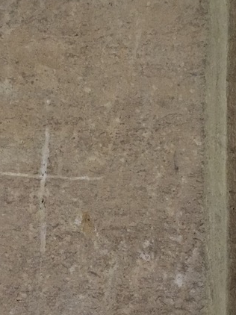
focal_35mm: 44
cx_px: 70
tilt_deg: -0.4
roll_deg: -0.2
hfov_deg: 32.4
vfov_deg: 42.9
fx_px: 400
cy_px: 172
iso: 320
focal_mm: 4.15
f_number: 2.2
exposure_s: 1/17
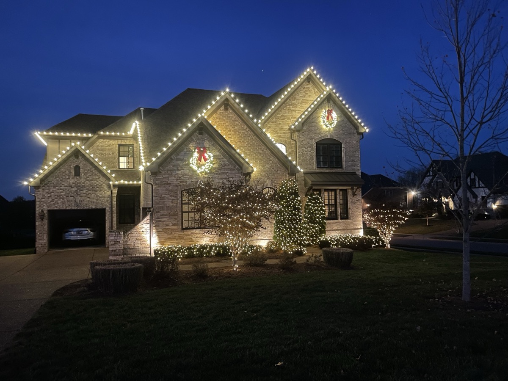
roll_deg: +1.1
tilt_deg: +3.7
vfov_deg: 53.1
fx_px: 382
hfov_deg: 67.3
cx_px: 254
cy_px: 190
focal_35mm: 26
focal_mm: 4.2
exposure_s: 1/12
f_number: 1.6
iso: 500
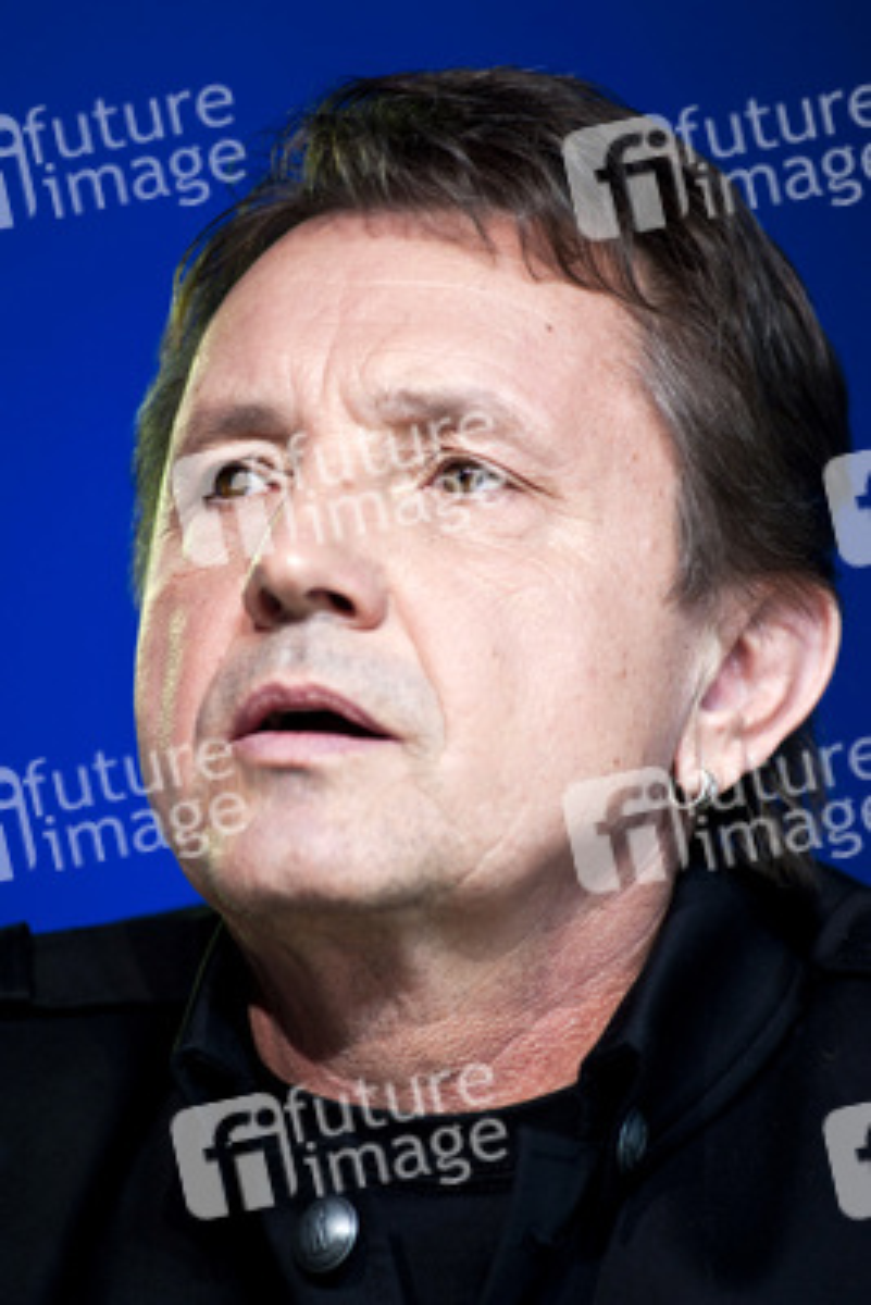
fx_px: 7251
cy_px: 652
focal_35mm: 200
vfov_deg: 10.3
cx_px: 436
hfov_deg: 6.9
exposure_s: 1/160
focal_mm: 200
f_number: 5
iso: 800
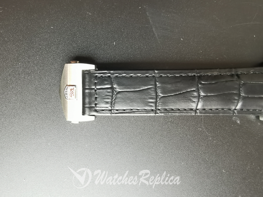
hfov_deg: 67.3
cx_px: 132
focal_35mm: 26
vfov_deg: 53.1
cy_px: 98
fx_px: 198
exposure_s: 1/20
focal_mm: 2.26
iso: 400
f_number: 2.2
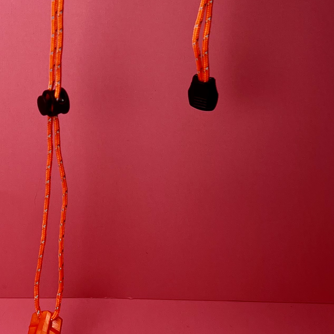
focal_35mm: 73
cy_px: 72
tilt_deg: -24.7
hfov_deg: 23.2
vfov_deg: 23.4
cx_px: 44
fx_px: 797
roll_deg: -2.1
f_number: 1.5
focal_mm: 5.7
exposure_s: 1/157
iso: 40
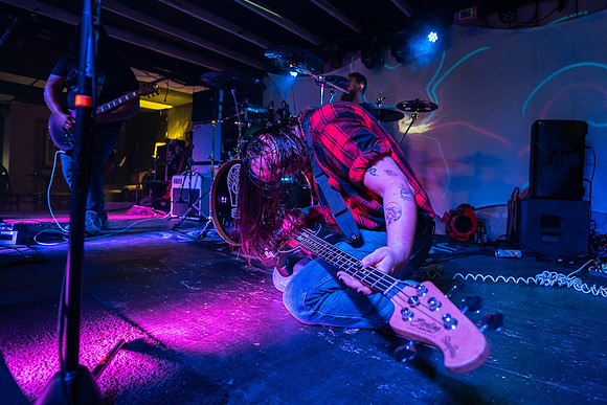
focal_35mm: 19
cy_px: 189
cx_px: 337
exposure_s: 1/250
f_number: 2.8
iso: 1600
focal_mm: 14
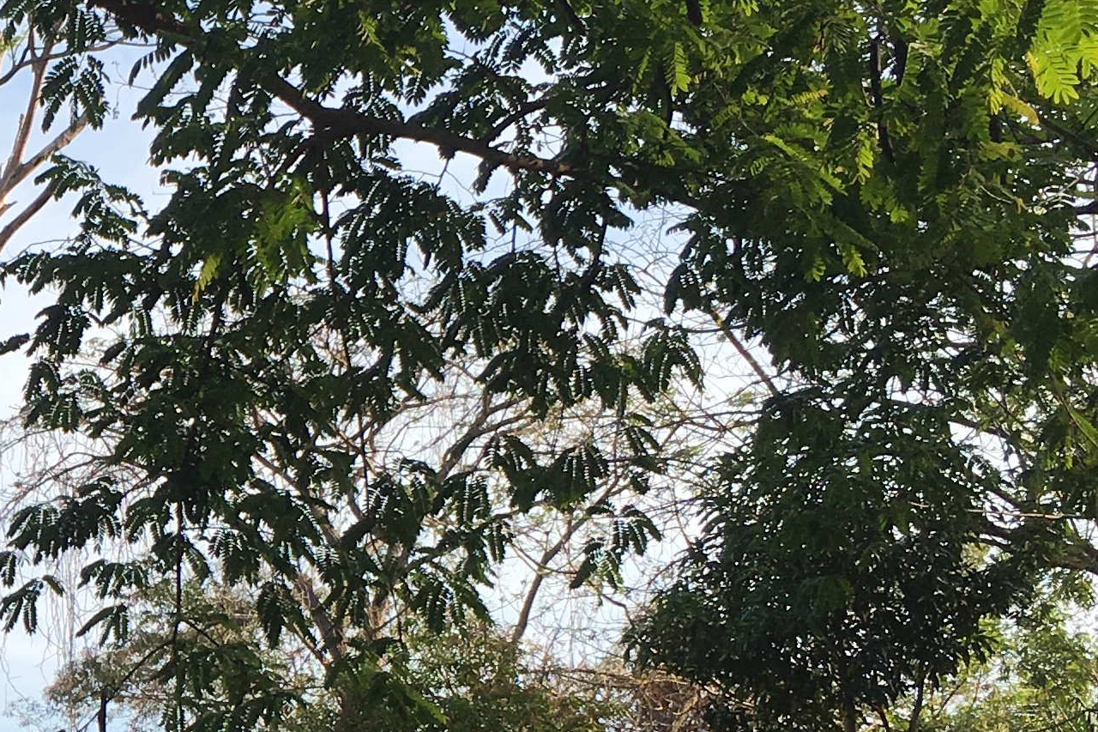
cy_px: 641
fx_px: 2897
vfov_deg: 14.3
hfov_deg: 20.1
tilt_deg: +13.0
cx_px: -222
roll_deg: +0.6
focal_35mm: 95
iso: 25
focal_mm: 4.15
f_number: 2.2
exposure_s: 1/894
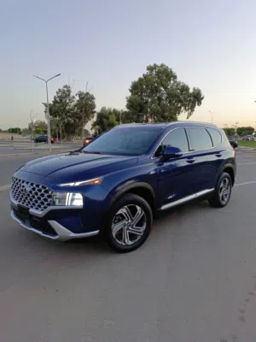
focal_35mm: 24
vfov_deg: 71.6
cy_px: 171
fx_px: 237
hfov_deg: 56.8
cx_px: 128
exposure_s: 1/99.9
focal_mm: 5.25
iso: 116
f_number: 1.7
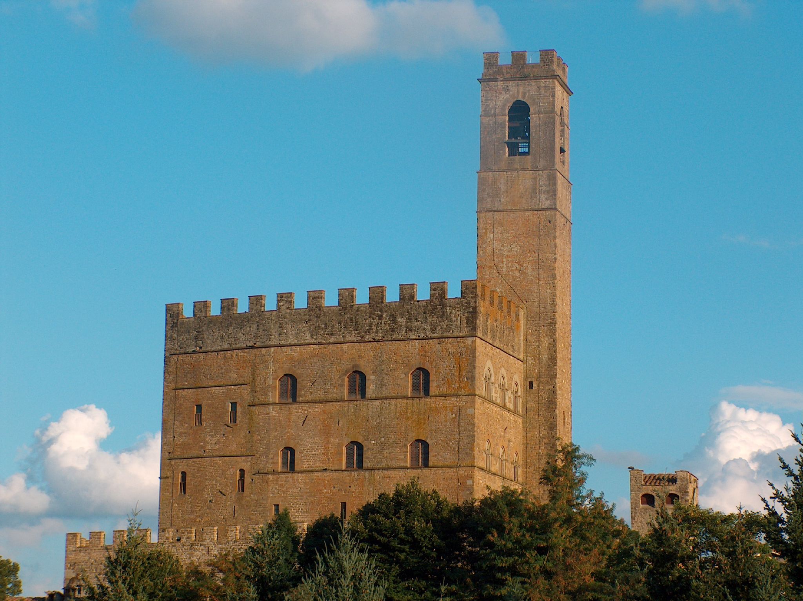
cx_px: 402
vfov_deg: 10.9
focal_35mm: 136
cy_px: 300
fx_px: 3152
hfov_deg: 14.5
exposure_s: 1/391
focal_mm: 27.85
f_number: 6
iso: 100
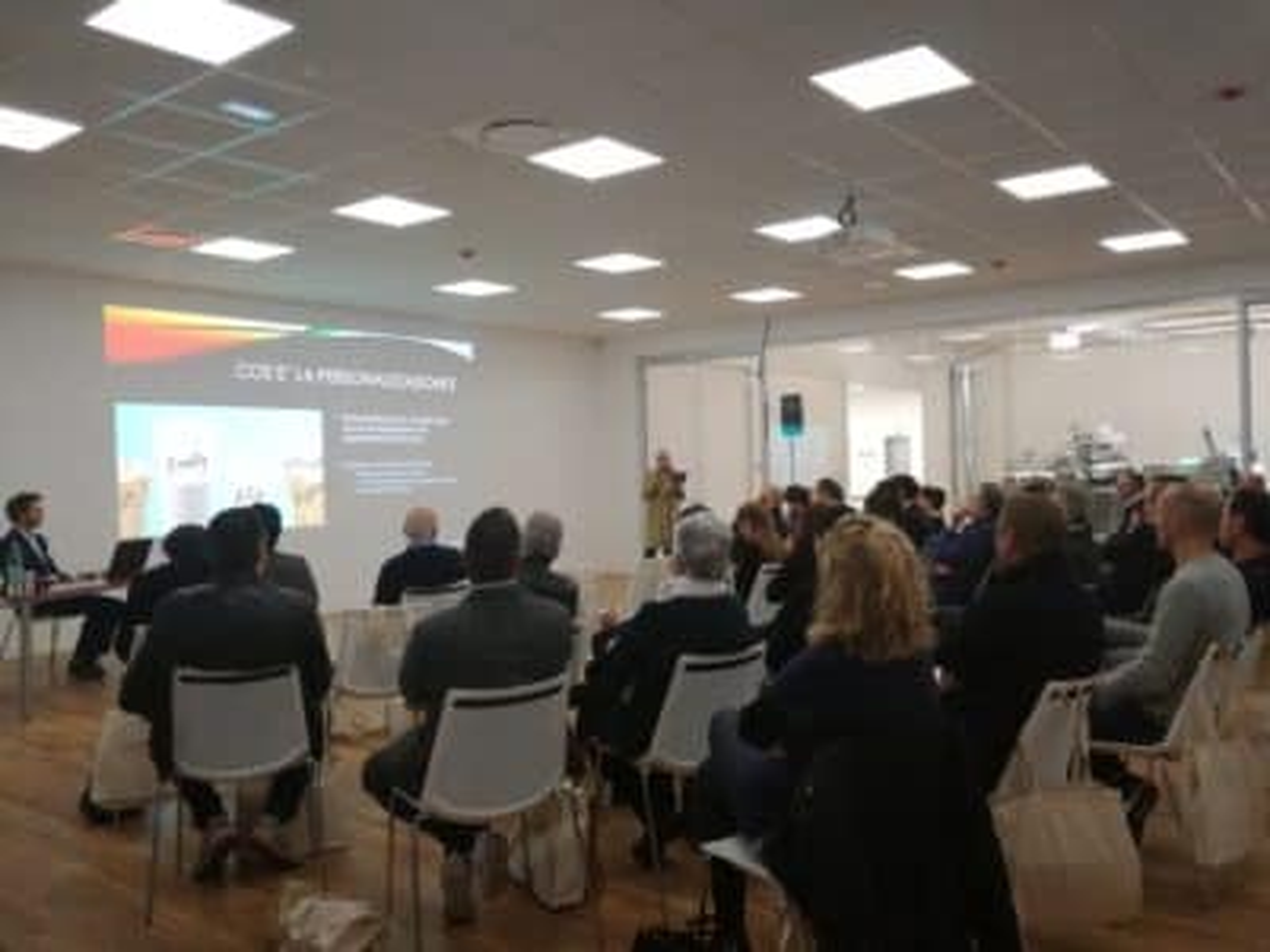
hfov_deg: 65.3
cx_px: 635
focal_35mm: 27
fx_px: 991
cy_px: 476
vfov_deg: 51.4
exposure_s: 1/30
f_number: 2
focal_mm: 3.79
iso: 400
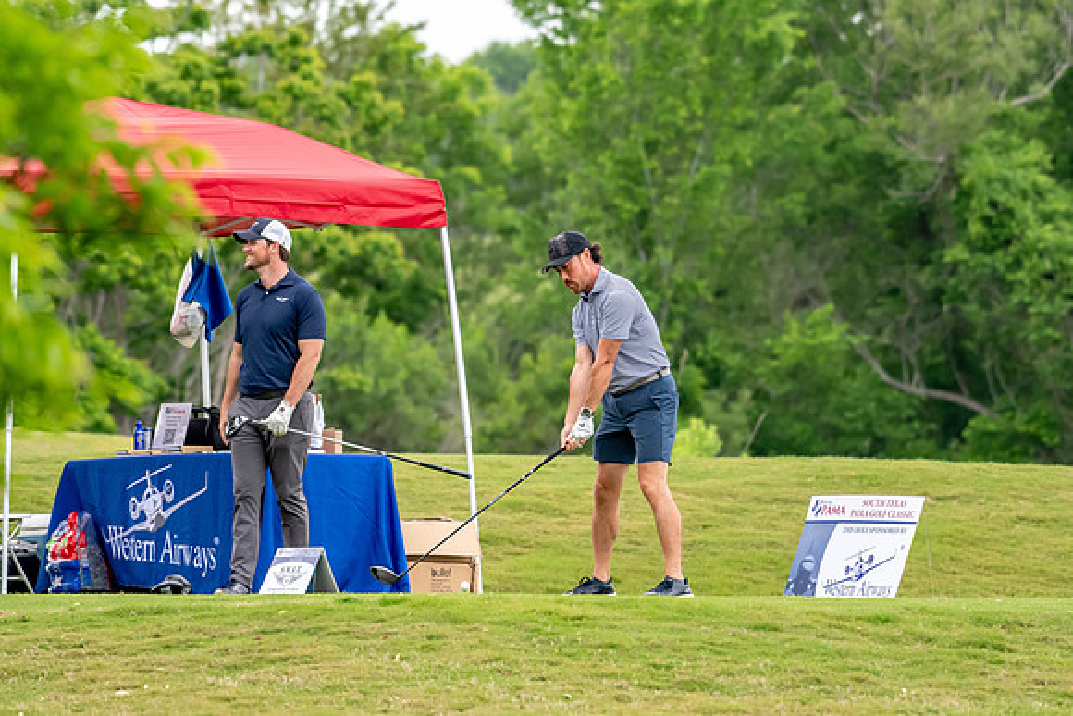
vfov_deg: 3.2
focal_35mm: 435
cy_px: 358
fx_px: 12968
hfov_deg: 4.7
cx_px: 536
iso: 1600
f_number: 5.6
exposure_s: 1/2000
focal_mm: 290
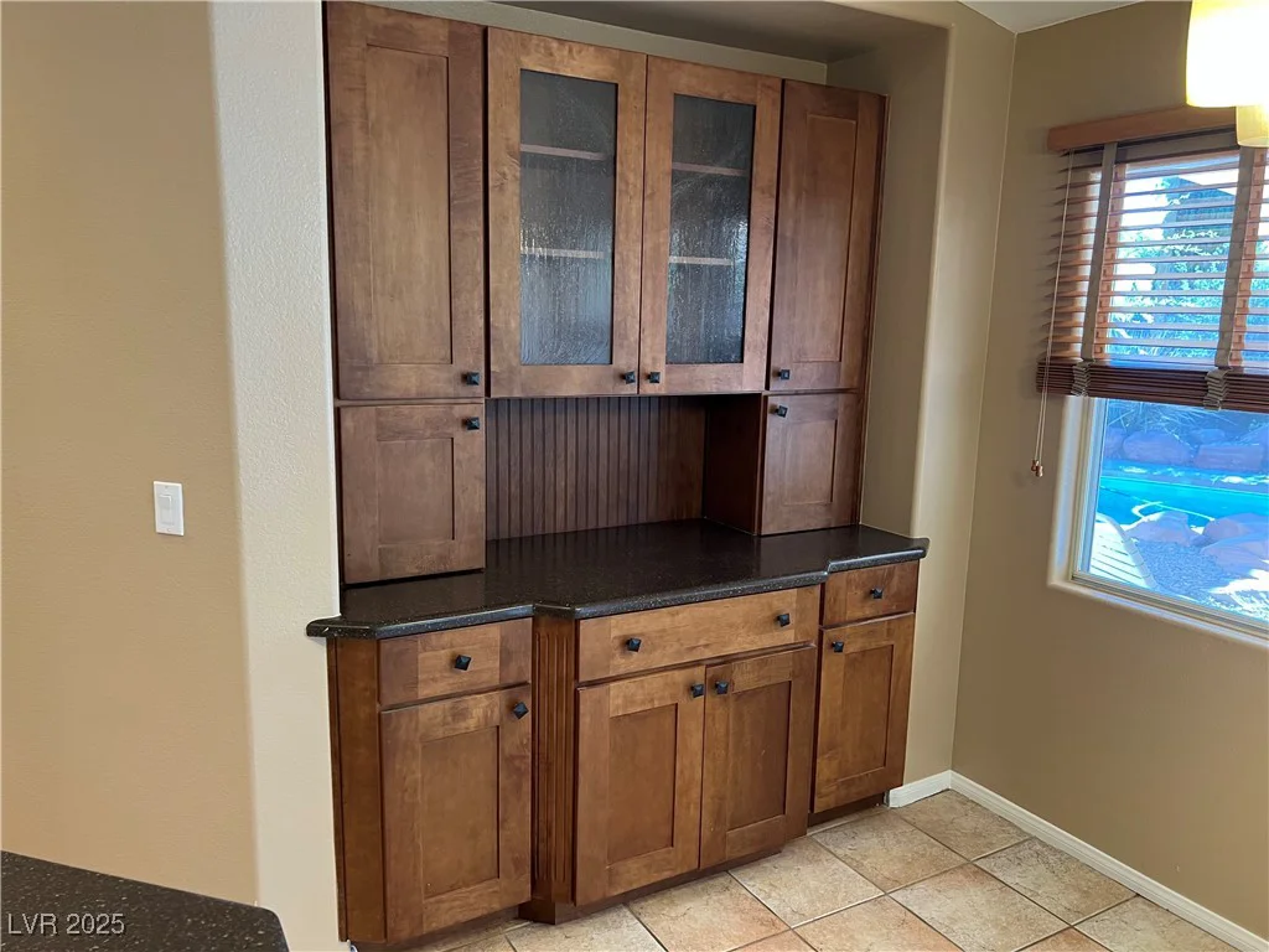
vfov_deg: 53.1
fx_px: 953
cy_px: 476
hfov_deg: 67.3
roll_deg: -1.9
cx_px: 634
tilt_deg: -9.6
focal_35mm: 26
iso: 160
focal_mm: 5.7
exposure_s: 1/60
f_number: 1.5
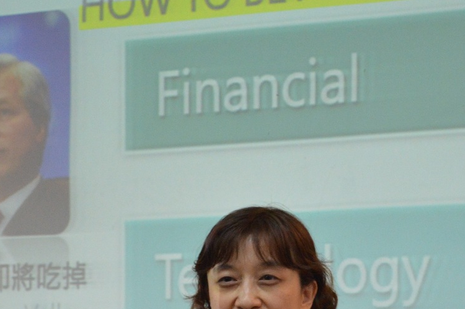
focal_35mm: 211
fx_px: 2727
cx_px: 250
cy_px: 276
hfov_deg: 9.7
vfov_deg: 6.5
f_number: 5.6
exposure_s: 1/80
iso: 1600
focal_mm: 55
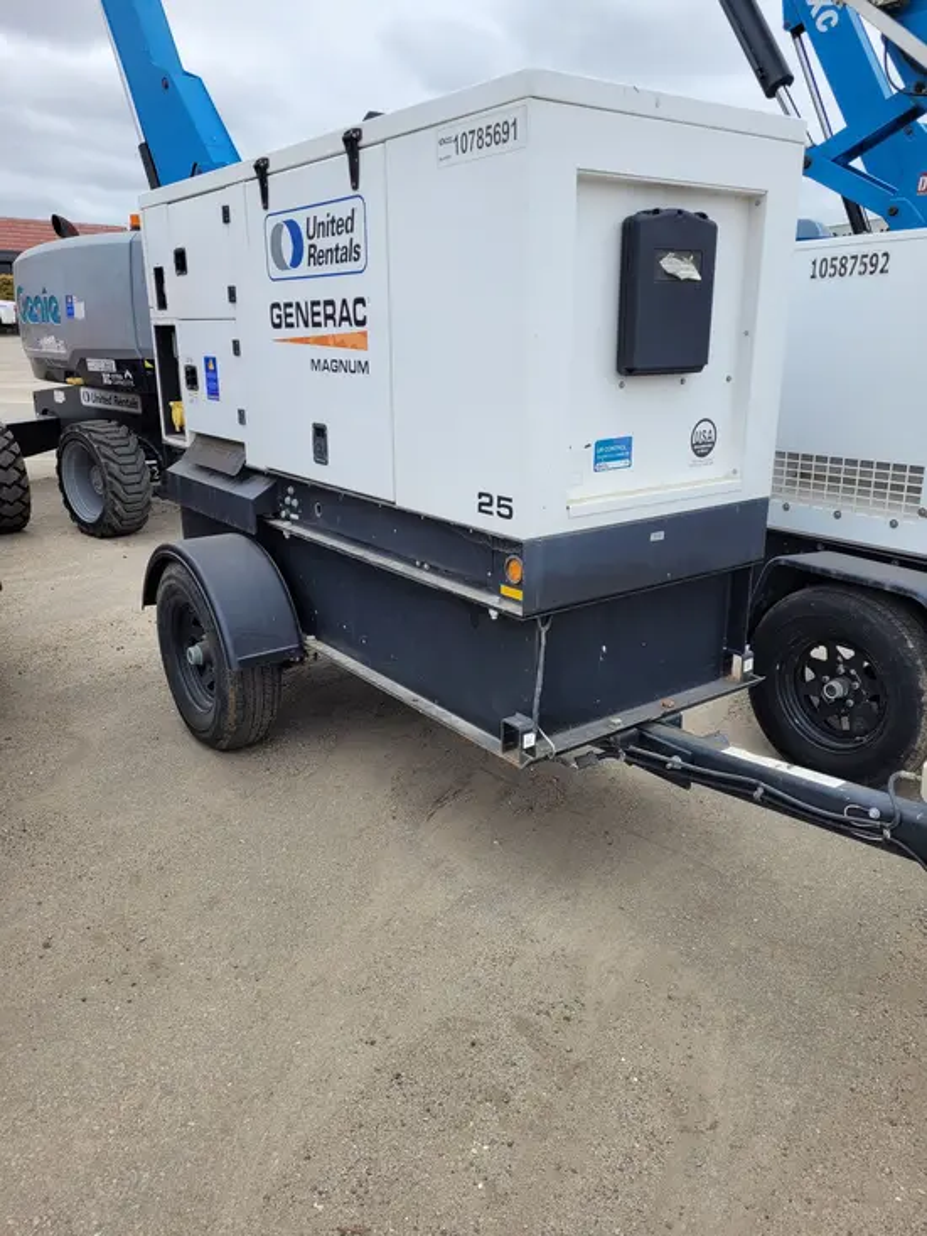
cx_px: 464
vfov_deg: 67.3
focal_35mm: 26
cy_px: 618
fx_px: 928
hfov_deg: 53.1
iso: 40
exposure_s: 1/1663
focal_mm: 5.4
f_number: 1.8
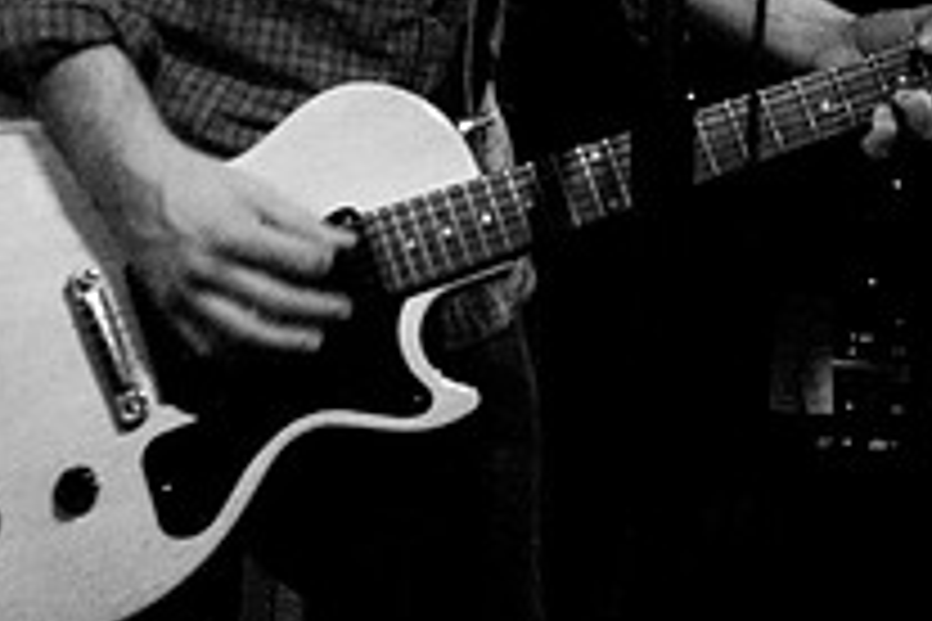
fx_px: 2174
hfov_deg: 22.8
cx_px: 1031
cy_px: -171
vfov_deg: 15.5
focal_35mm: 84
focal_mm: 20
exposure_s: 1/60
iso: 1600
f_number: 2.8
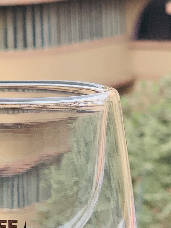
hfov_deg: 8.5
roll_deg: +3.1
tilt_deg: -10.7
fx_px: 1133
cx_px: -50
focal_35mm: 172
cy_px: 154
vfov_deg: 11.5
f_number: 2.4
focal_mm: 6
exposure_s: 1/276
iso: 16
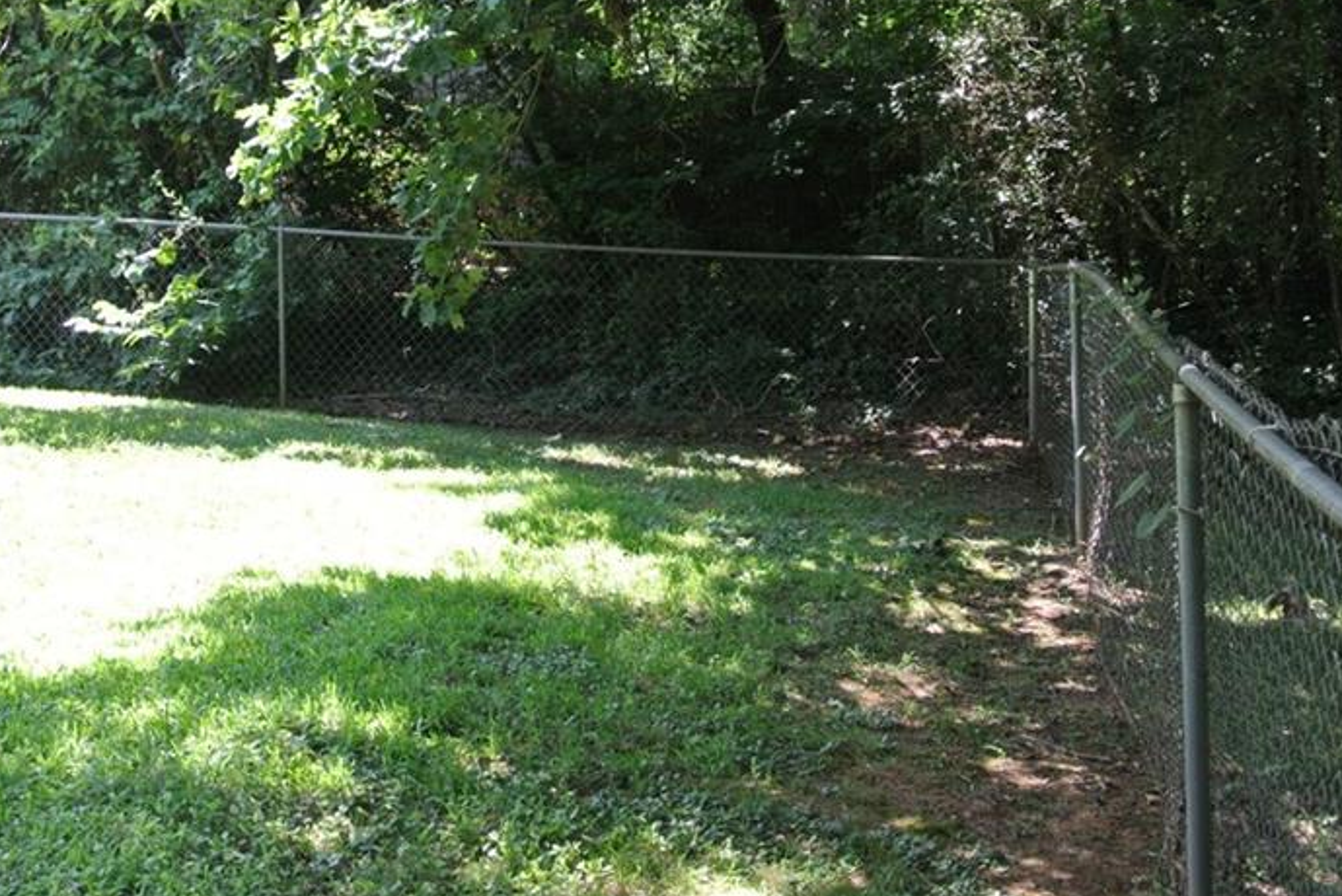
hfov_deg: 34.5
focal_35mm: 58
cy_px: 240
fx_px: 2163
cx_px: 664
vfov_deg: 23.2
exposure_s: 1/125
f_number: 4
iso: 200
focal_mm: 14.5
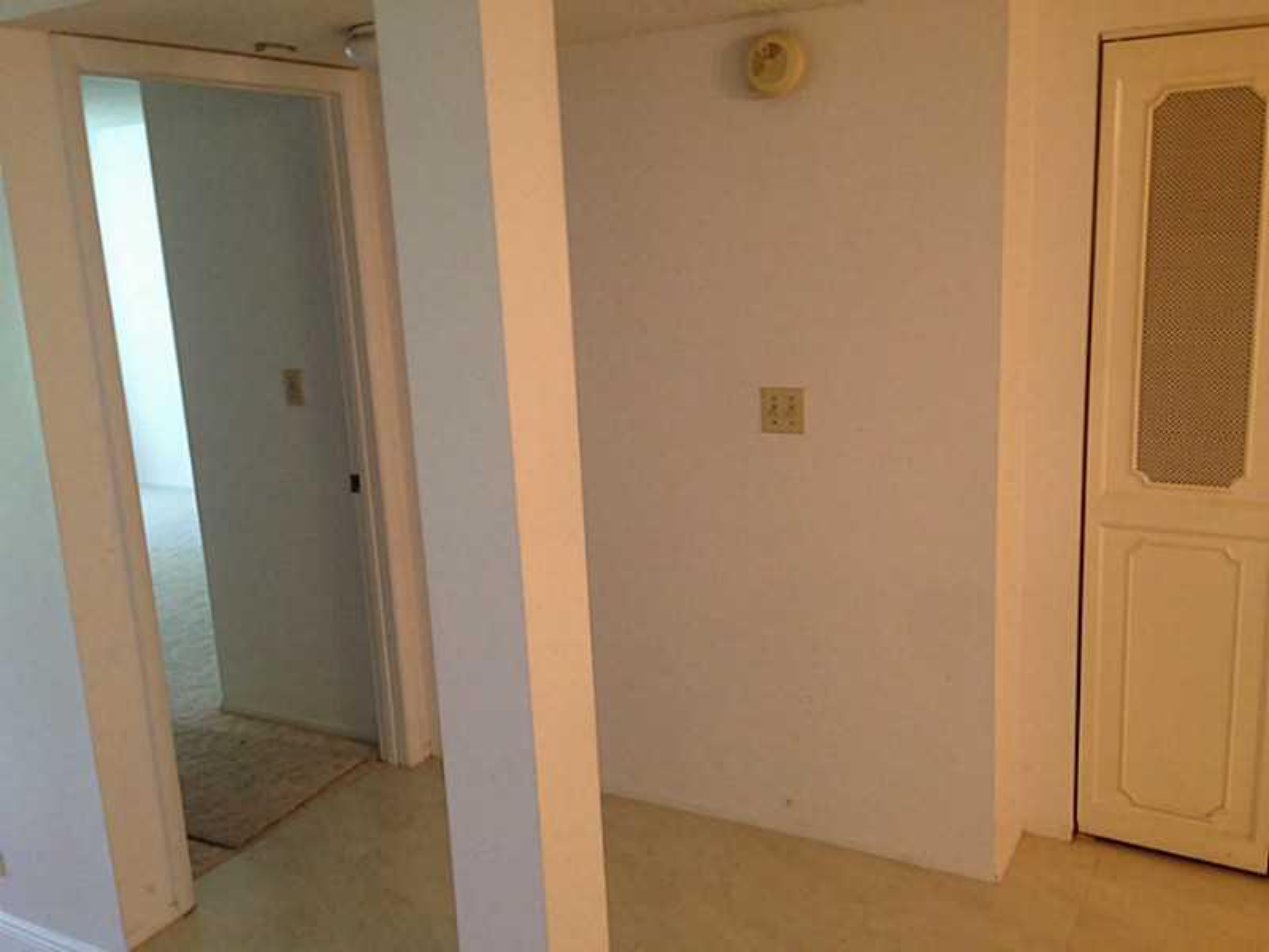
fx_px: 1210
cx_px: 634
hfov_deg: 55.4
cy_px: 476
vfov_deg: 42.9
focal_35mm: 33
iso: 125
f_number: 2.4
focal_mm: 4.12
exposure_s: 1/20
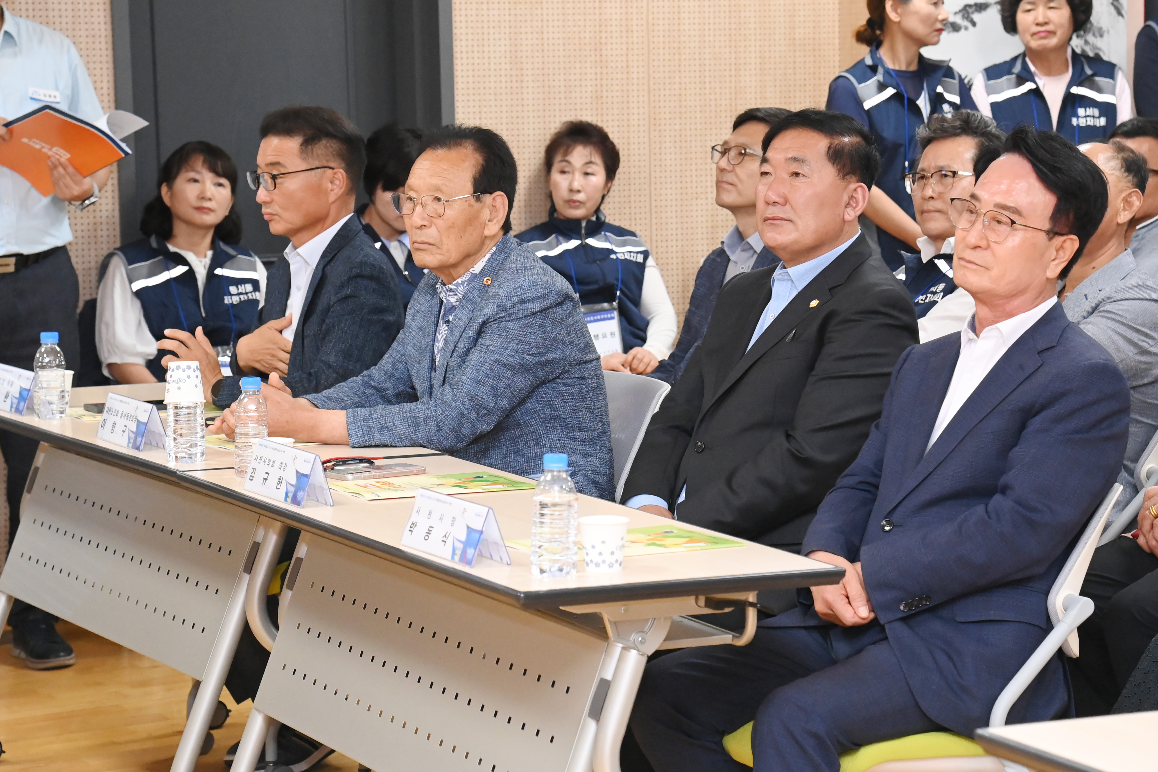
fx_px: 2959
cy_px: 368
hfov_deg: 22.1
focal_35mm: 92
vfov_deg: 14.9
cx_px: 620
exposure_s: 1/250
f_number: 6.3
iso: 6400
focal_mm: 85
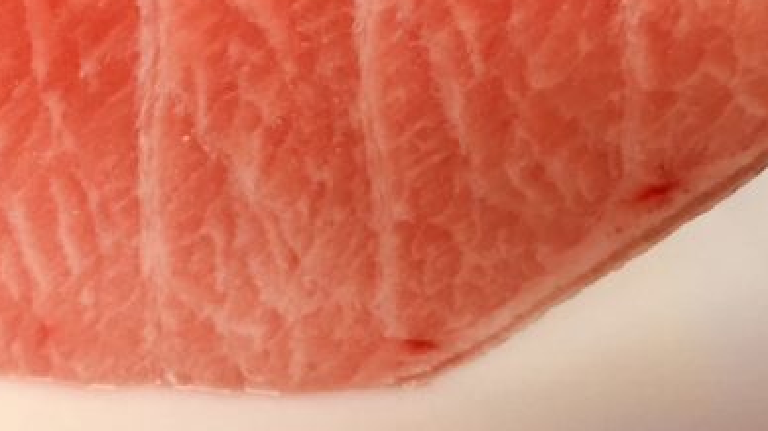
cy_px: -10
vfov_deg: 14.3
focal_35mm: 83
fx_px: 1690
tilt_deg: -29.9
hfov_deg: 25.0
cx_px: 112
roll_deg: +1.0
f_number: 2.2
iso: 32
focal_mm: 4.15
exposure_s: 1/120
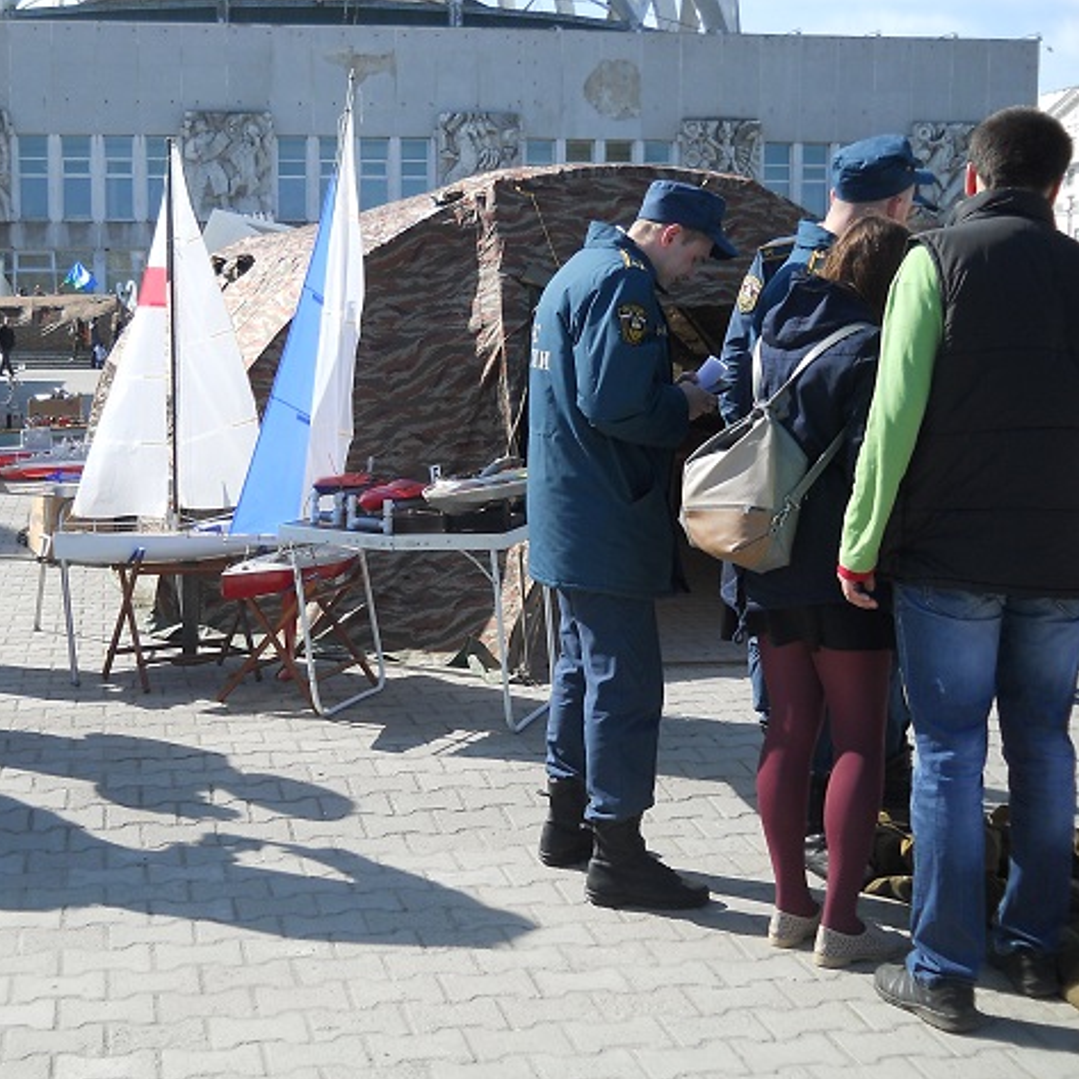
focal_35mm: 49
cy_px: 538
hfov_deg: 34.3
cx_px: 351
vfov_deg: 34.7
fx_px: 1728
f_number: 5.5
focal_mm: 6.72
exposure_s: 1/200
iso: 80
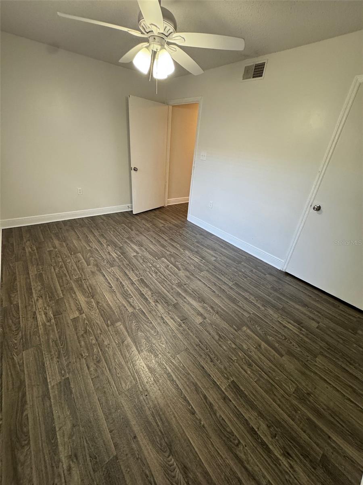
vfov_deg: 102.1
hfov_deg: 85.7
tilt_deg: -27.6
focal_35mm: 14
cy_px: 242
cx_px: 182
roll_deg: -3.5
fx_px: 196
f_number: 2.2
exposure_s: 1/120
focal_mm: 2.22
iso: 320
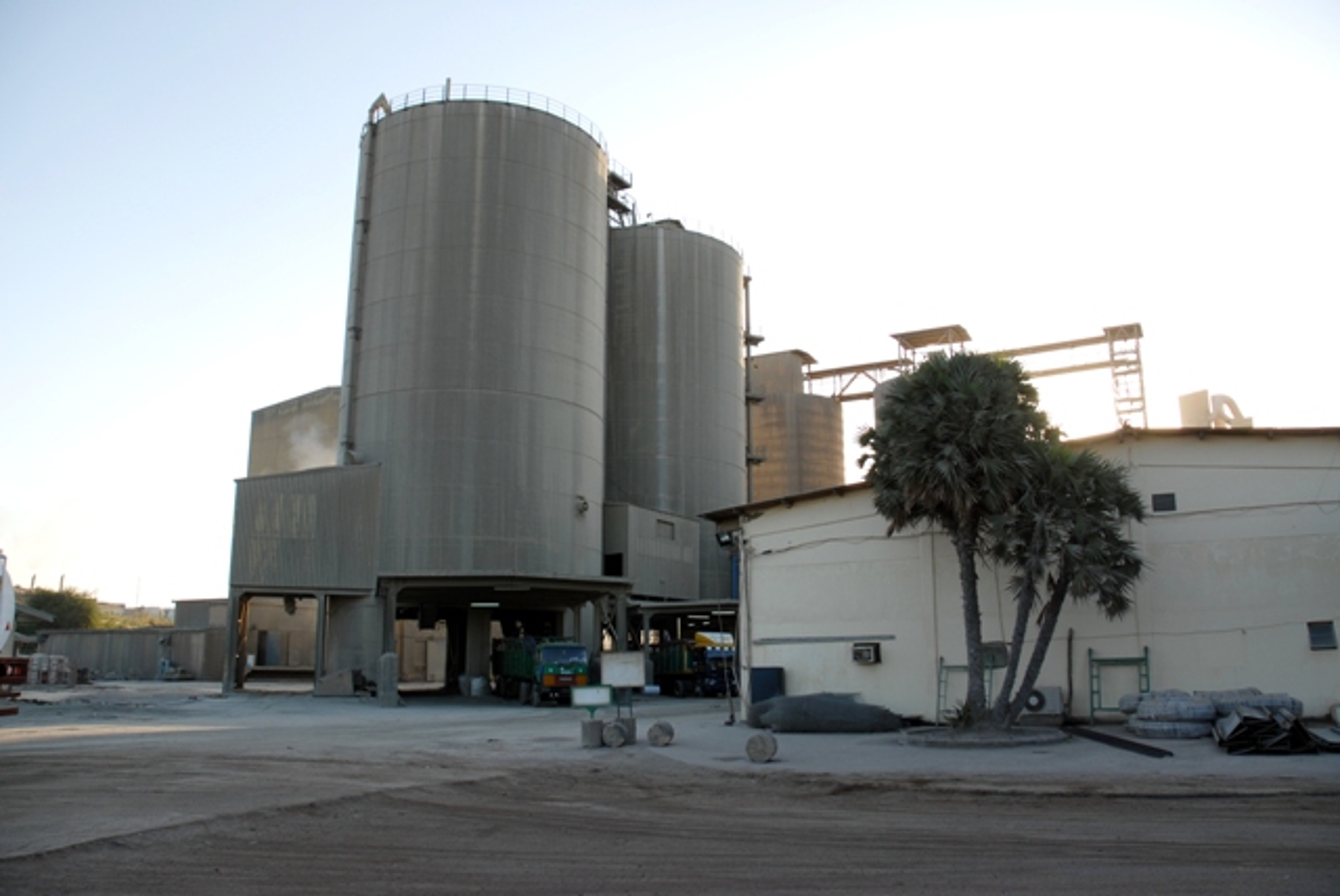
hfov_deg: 67.3
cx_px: 670
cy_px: 448
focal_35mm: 27
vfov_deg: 48.0
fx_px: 1006
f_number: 5.6
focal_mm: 18
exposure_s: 1/125
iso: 100
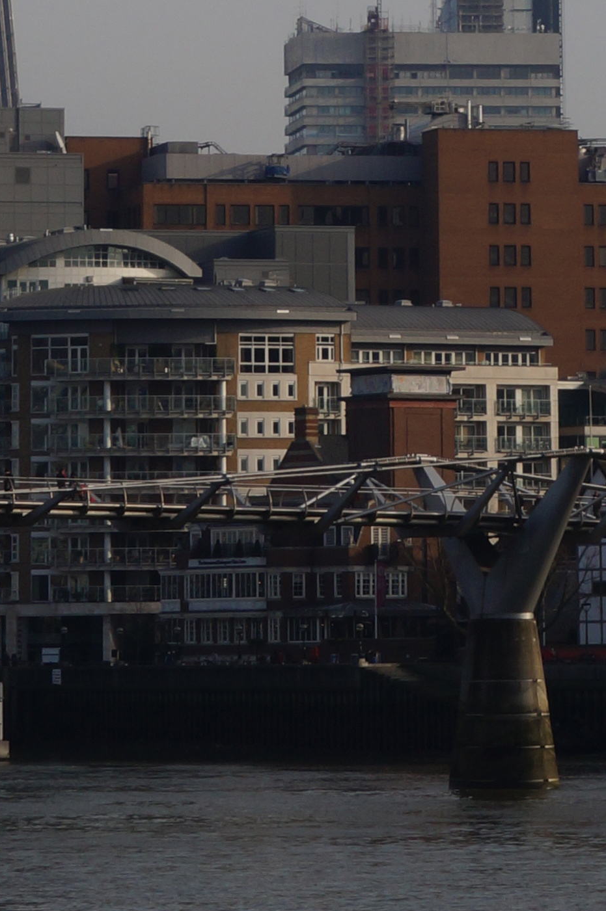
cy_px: -594
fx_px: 6655
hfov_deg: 5.2
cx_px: 356
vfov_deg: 7.6
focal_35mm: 263
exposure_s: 1/200
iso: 200
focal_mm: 50
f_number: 16
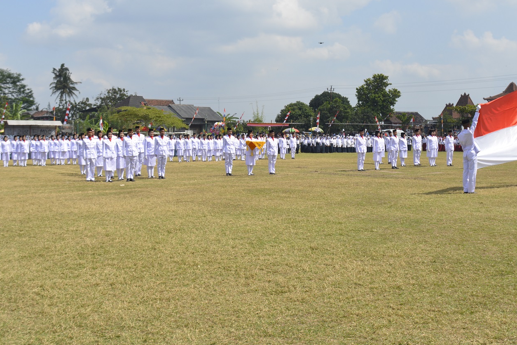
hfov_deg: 45.3
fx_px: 618
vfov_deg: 31.1
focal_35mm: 43
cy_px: 143
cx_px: 301
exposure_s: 1/320
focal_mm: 20
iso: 100
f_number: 9
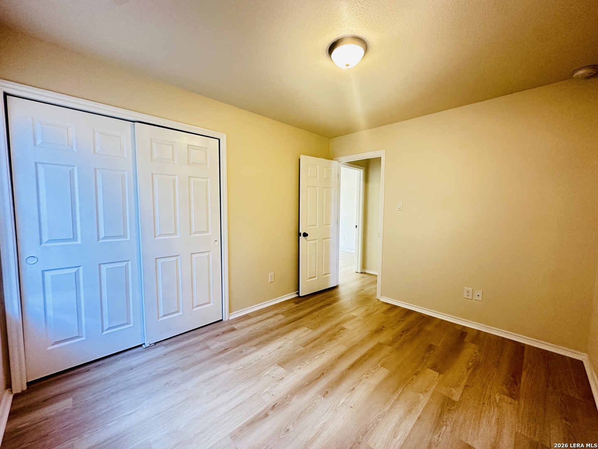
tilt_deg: -3.6
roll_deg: -0.6
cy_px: 224
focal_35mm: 14
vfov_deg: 85.7
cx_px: 299
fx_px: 242
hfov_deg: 102.1
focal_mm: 2.22
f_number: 2.2
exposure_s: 1/60
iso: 400
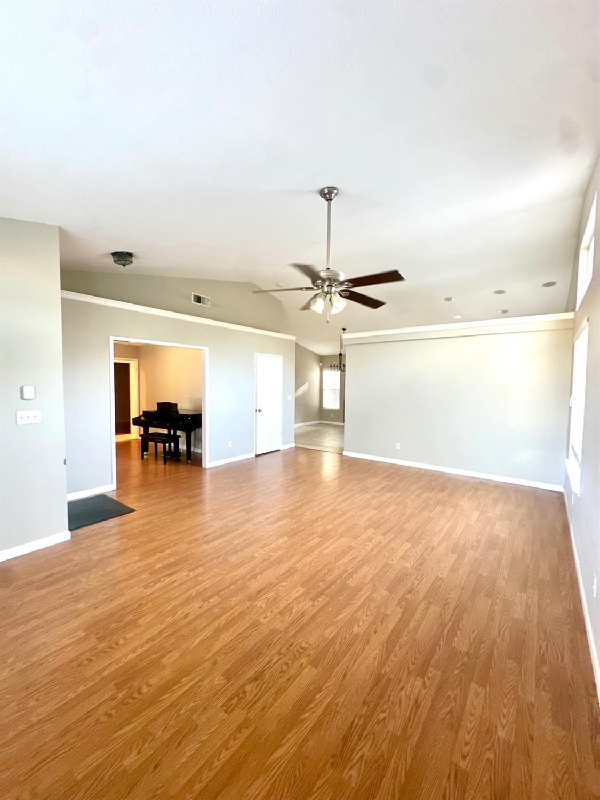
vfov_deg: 102.1
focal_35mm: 14
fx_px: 324
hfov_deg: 85.7
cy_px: 400
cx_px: 300
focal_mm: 2.22
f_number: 2.2
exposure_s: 1/60
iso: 320
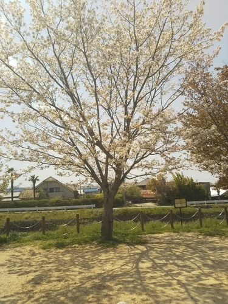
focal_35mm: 30
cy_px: 152
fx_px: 263
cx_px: 114
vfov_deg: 60.0
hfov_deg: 46.8
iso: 40
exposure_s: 1/829
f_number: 2.2
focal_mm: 4
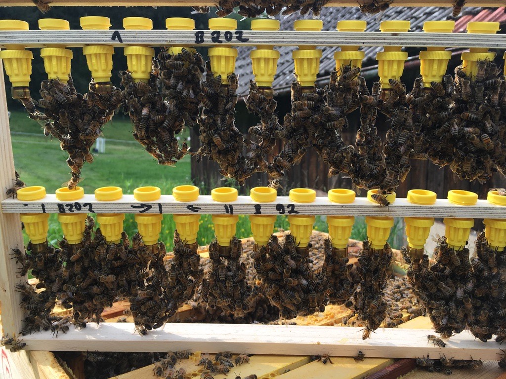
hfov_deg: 61.7
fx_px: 424
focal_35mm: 29
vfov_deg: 48.2
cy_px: 190
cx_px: 253
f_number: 2.2
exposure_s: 1/444
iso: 25
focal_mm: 4.15
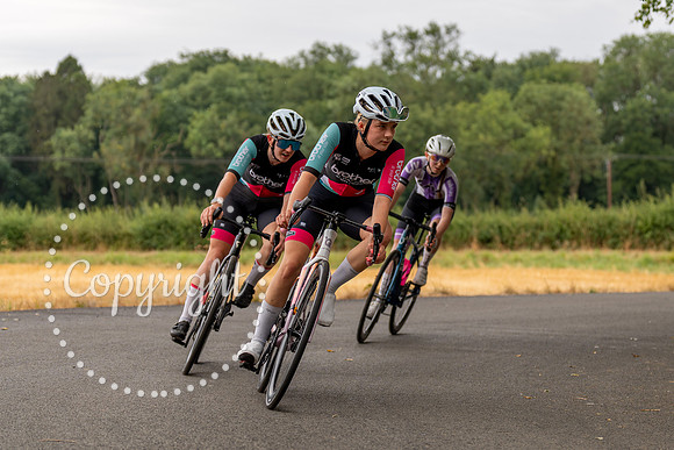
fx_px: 2121
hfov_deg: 18.1
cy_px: 234
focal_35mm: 113
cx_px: 354
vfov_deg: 12.1
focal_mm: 70
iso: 400
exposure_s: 1/1000
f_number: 2.8
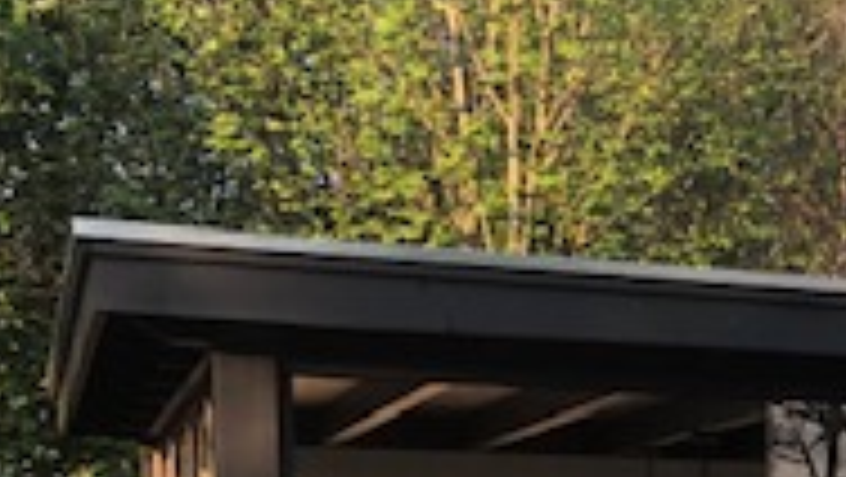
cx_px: 1305
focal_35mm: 104
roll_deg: +0.0
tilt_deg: -4.7
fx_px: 2334
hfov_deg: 18.1
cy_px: 778
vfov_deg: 11.1
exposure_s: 1/159
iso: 20
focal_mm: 3.99
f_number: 1.8
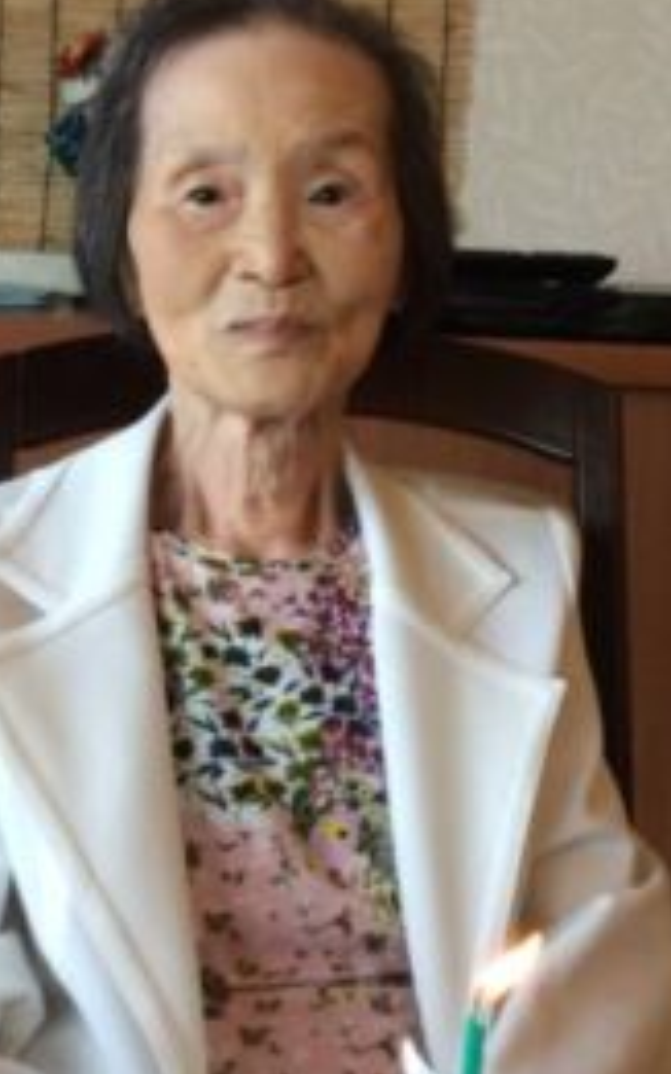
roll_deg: -2.0
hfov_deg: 16.7
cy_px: 411
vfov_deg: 26.4
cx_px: 309
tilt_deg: -7.4
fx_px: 2283
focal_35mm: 78
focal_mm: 3.3
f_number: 2.4
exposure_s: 1/100
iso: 64
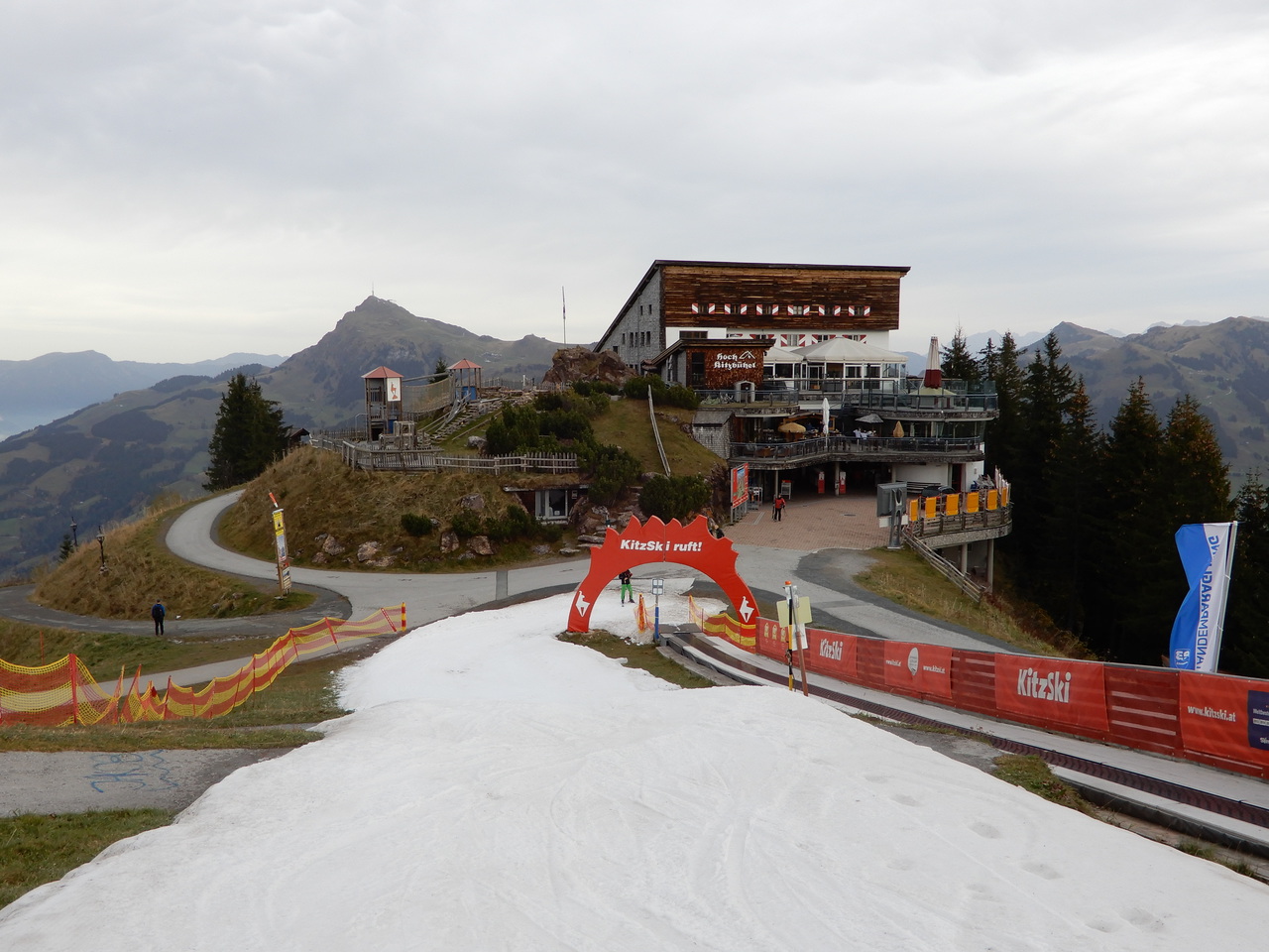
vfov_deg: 40.7
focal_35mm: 35
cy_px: 476
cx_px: 634
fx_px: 1283
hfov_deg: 52.6
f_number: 4
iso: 80
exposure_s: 1/250
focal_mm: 6.2
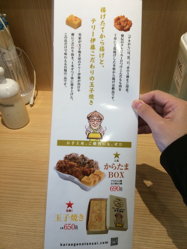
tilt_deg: -44.0
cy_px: 124
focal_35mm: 29
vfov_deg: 61.7
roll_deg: +4.3
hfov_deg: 48.2
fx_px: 209
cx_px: 94
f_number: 2.2
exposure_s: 1/120
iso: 64
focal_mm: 4.15
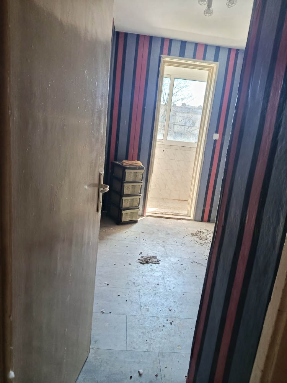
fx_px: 265
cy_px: 192
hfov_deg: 56.8
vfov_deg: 71.6
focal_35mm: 24
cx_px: 144
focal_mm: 5.24
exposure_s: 1/100
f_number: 1.7
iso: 346
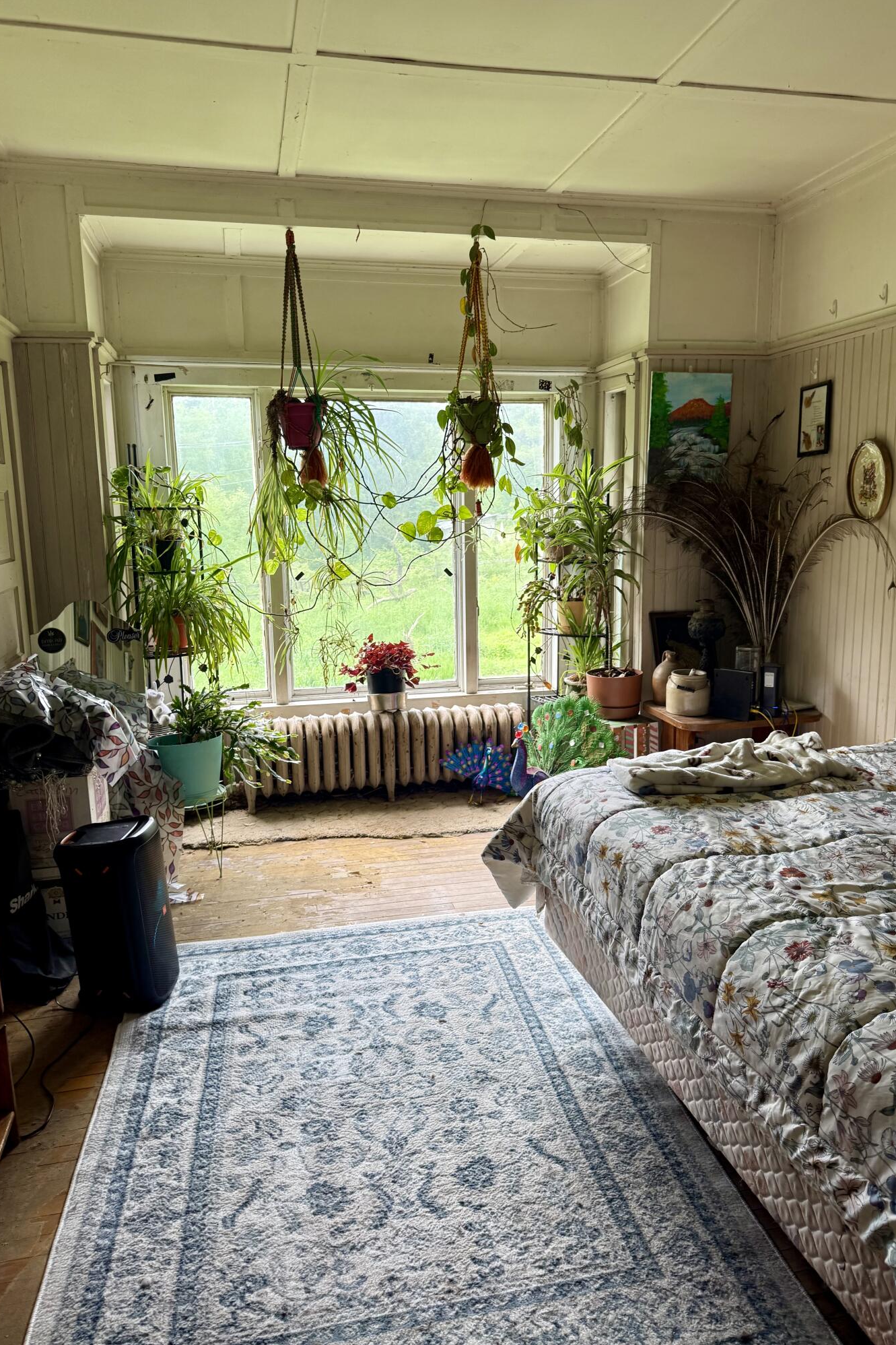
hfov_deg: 51.3
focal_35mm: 25
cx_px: 466
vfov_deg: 71.5
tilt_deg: -8.2
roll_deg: -1.9
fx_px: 933
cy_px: 672
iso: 64
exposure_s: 1/137
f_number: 1.78
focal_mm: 6.76
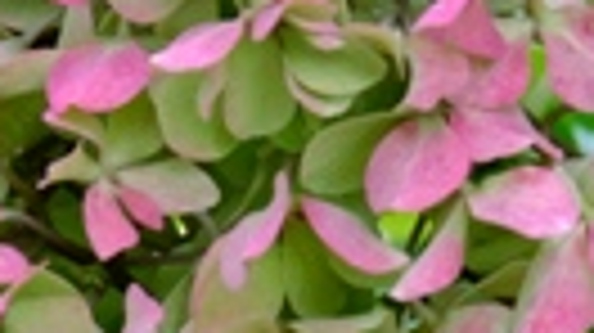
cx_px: 11
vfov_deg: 1.2
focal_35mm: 1012
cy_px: 490
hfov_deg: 2.1
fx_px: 15927
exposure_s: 1/180
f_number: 8
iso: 1600
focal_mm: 190.3
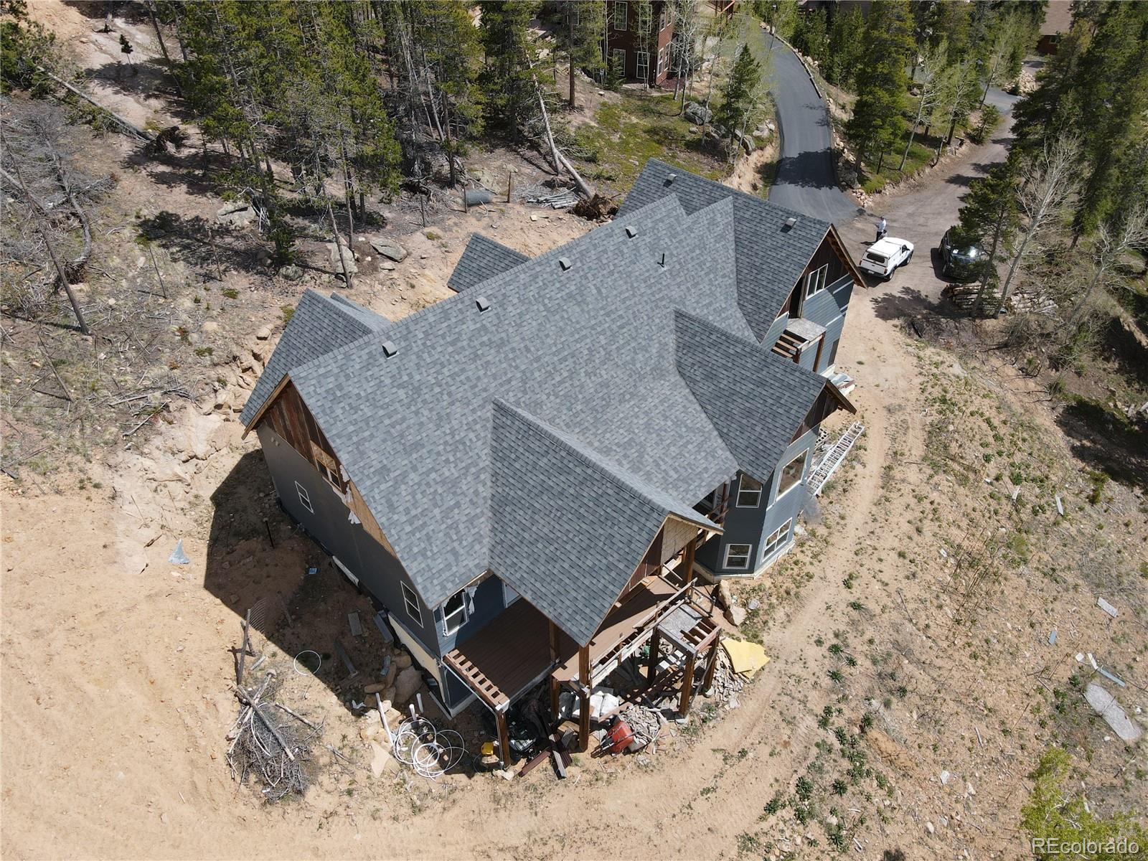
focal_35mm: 24
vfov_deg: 56.8
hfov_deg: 71.6
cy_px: 430
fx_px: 796
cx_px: 574
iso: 110
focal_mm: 4.5
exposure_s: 1/800
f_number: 2.8
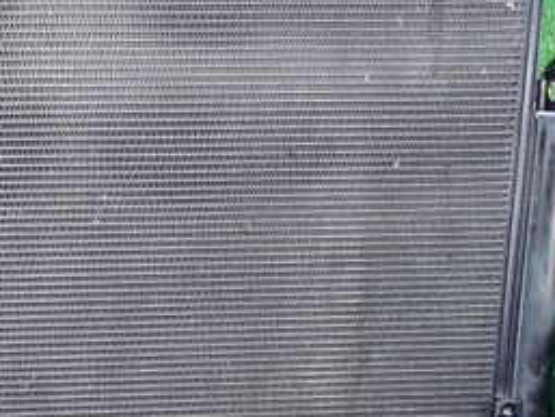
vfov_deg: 21.0
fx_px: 1123
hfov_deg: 26.7
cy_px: 242
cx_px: 45
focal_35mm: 70
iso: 200
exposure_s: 1/50
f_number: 2.3
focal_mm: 5.4
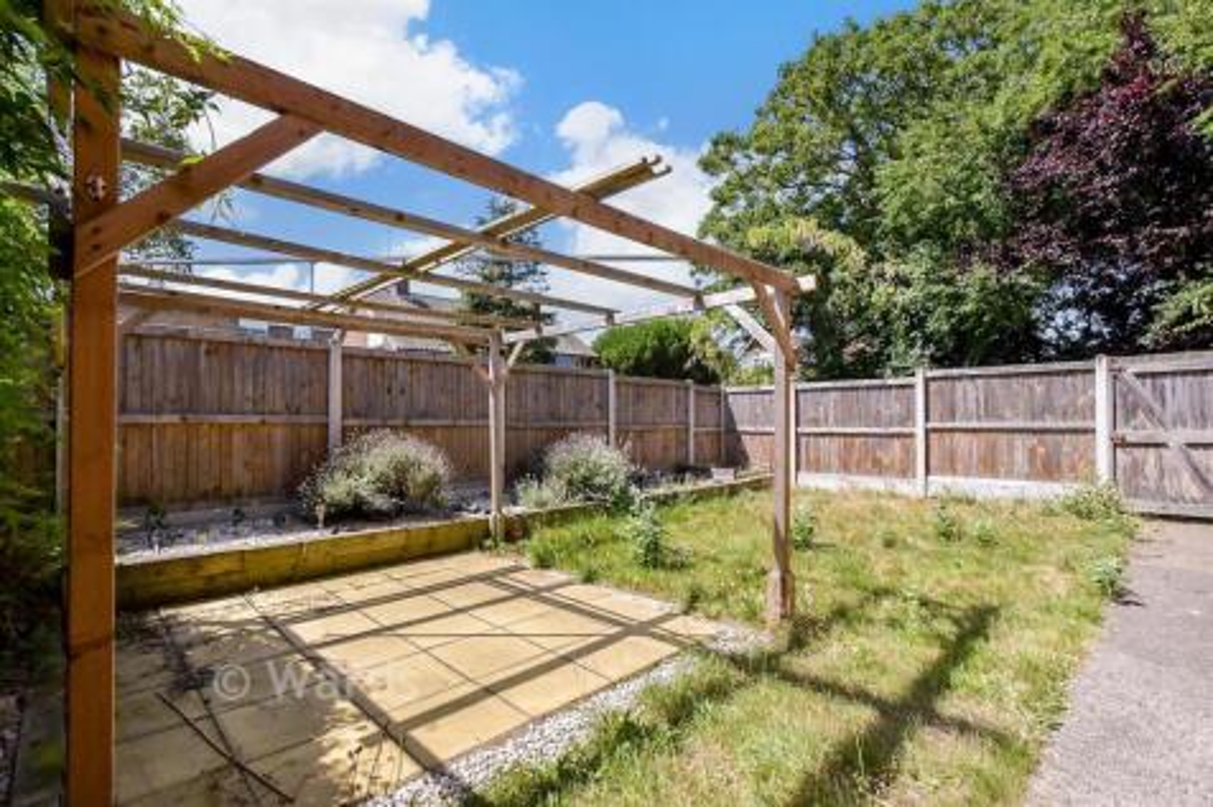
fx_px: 505
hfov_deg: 100.4
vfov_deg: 77.3
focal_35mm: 15
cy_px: 404
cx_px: 606
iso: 4000
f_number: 9
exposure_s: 1/6400
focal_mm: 10
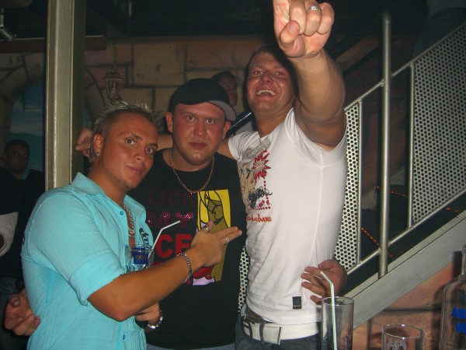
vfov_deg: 37.7
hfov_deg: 49.0
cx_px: 233
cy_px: 175
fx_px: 512
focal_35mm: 38
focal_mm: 7.9
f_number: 2.8
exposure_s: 1/60
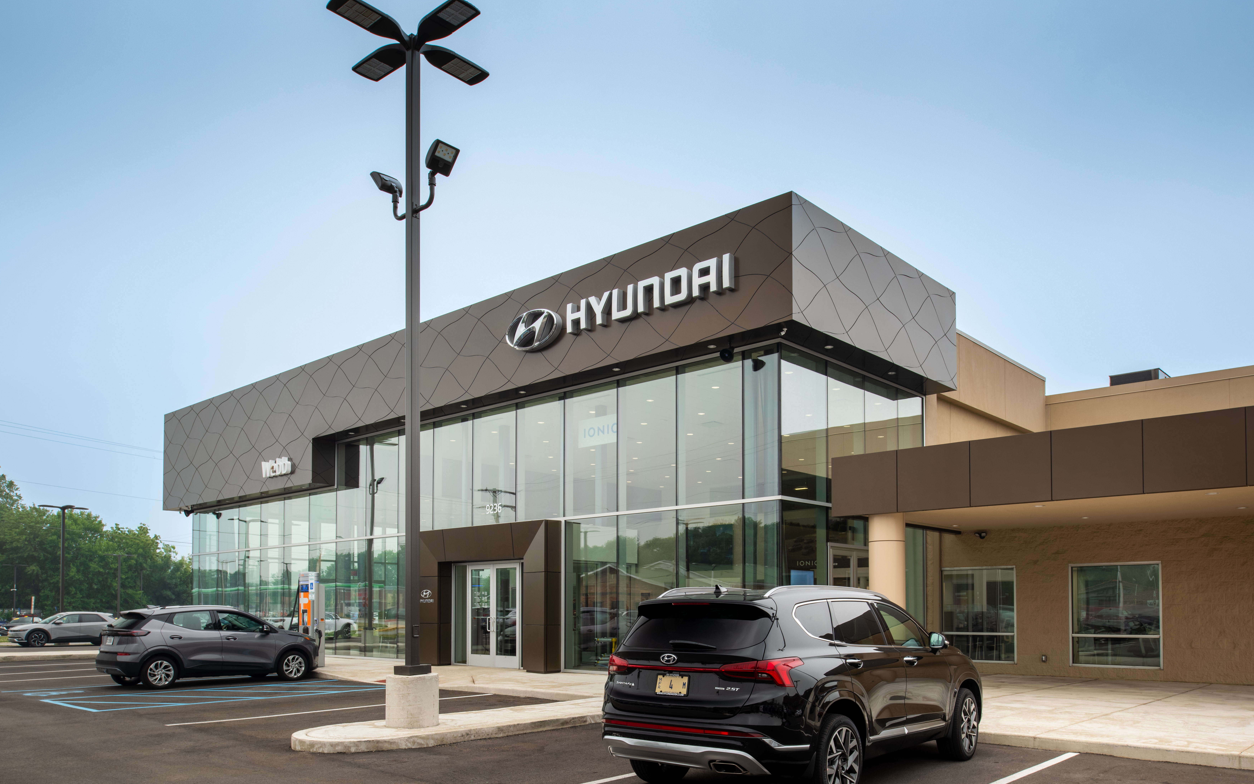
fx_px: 854
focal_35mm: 25
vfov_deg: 49.3
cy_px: 393
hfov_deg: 72.5
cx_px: 636
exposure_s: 1/80
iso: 100
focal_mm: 24
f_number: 11
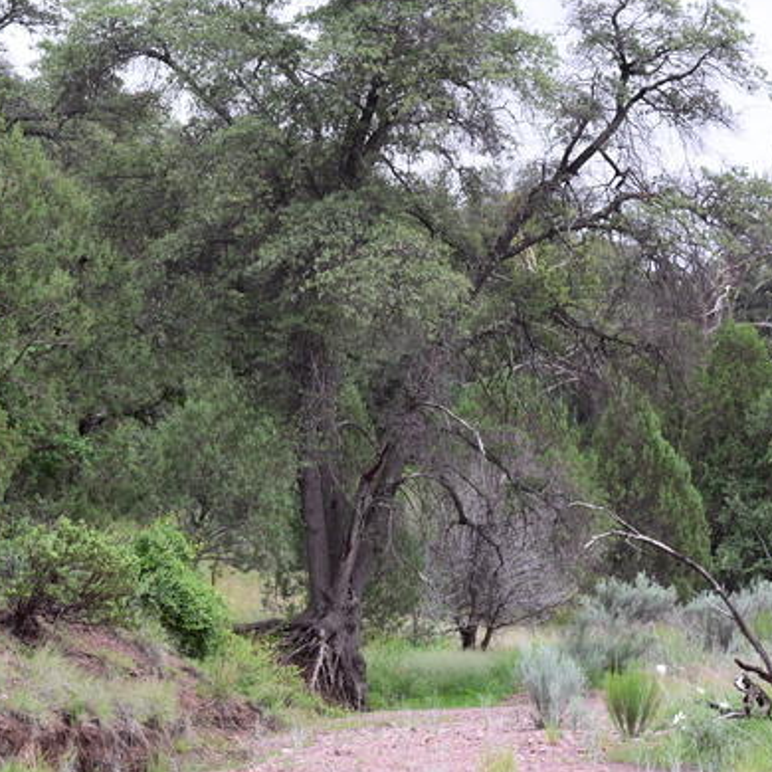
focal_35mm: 102
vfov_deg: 17.1
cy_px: 382
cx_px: 283
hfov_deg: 17.0
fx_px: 2574
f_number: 9
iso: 400
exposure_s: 1/125
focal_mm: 52
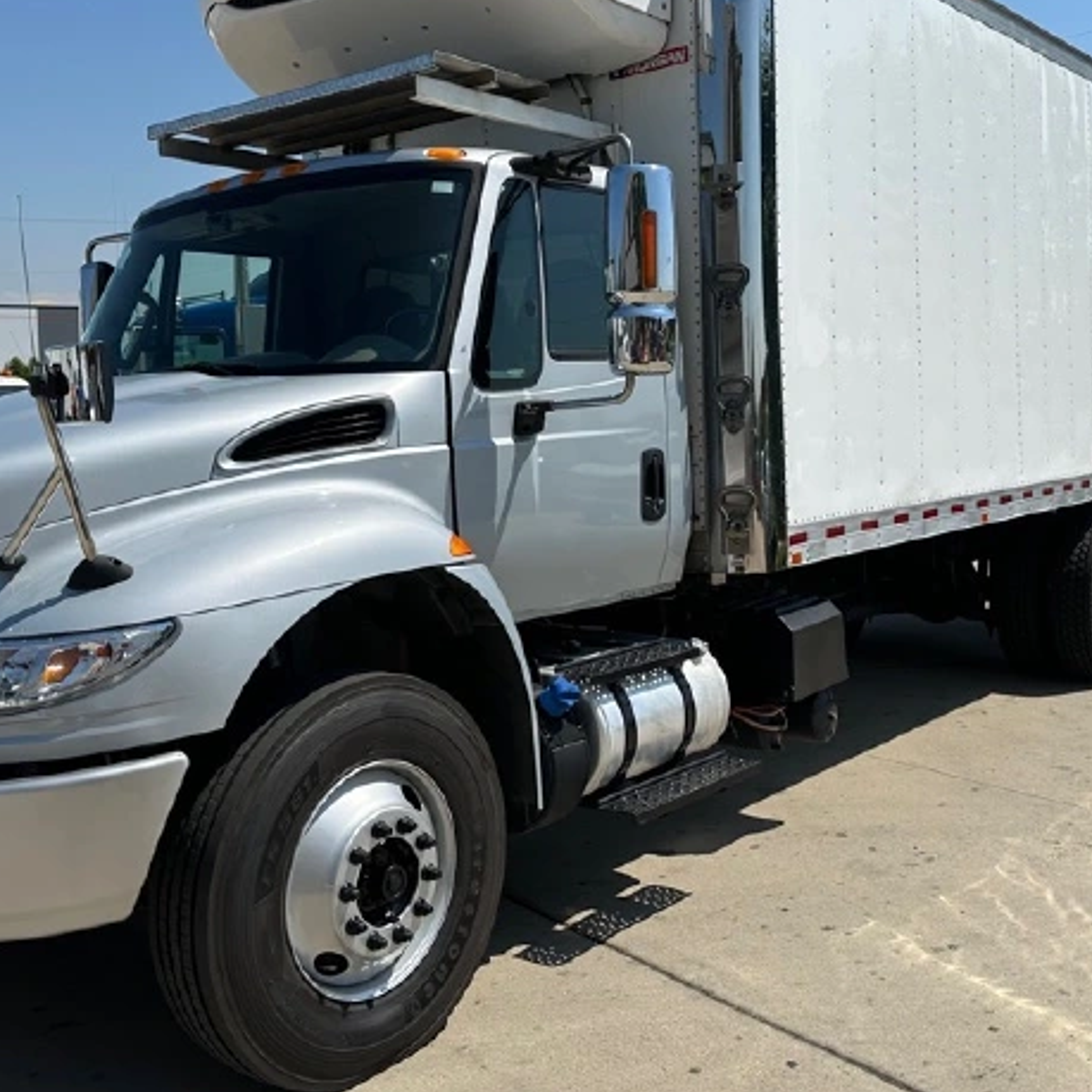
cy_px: 450
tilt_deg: -2.8
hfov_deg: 44.9
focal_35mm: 37
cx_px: 552
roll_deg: +1.4
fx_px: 1321
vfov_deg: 44.7
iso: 80
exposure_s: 1/8197
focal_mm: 6.86
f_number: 1.78
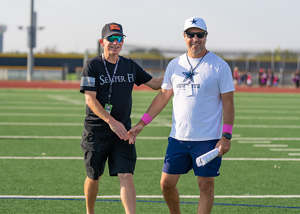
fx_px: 1072
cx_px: 123
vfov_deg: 11.4
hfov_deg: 15.9
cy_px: 88
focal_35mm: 126
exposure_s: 1/1600
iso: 100
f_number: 2.8
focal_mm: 102
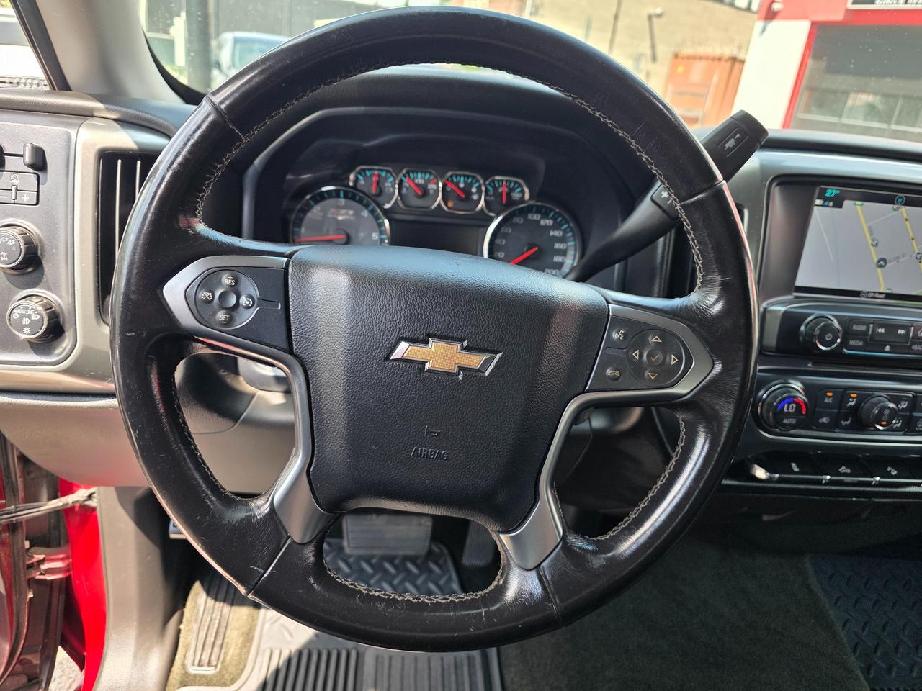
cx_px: 461
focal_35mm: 23
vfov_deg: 58.9
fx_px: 613
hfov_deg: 73.9
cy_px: 346
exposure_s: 1/180
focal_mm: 6.3
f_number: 1.7
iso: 40
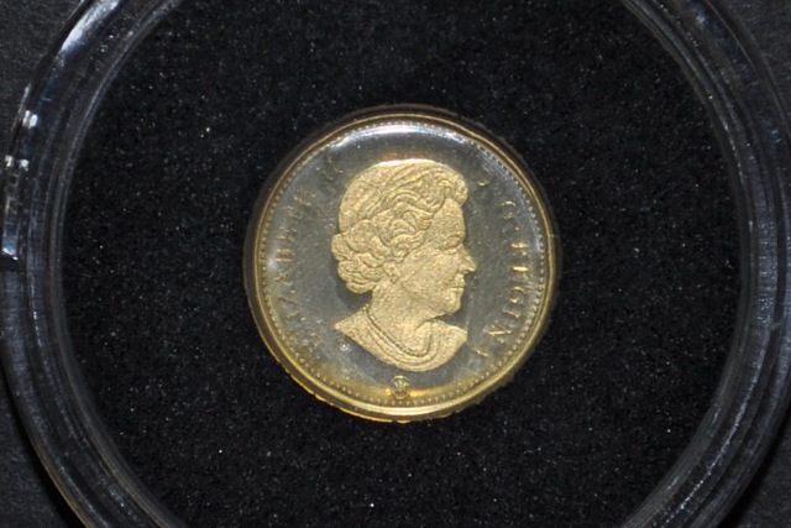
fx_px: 1813
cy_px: 264
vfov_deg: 16.6
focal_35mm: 82
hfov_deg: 24.6
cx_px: 396
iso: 200
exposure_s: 1/30
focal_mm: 55
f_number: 5.6
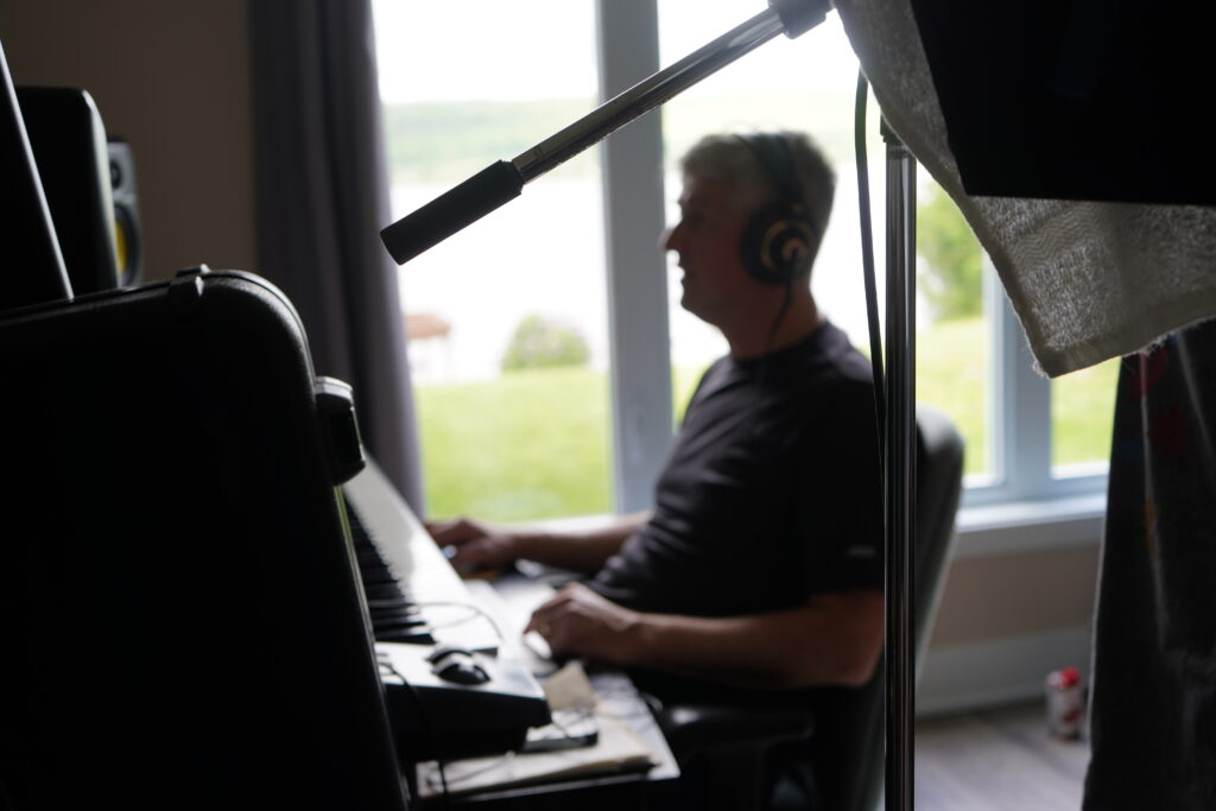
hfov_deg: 45.4
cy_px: 406
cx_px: 608
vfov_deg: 31.2
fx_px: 1453
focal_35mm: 43
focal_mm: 43
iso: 160
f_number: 4.5
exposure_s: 1/60
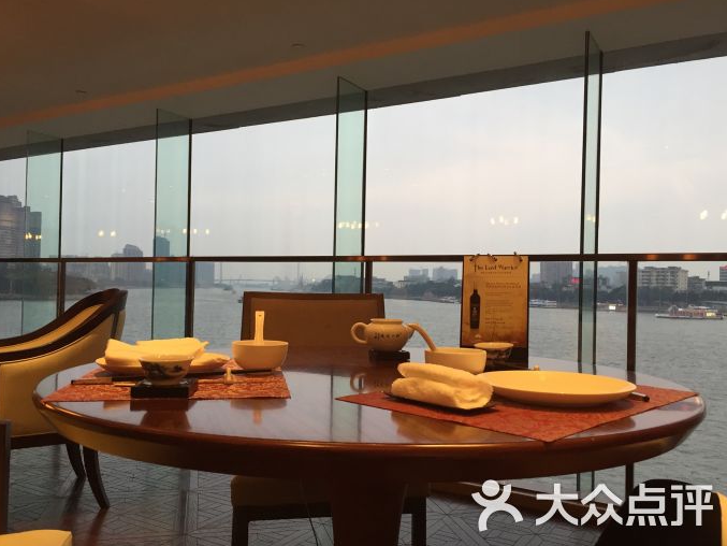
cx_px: 365
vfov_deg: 46.8
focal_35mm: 30
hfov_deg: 60.0
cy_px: 279
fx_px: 630
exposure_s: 1/33
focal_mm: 4.15
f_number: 2.2
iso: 40
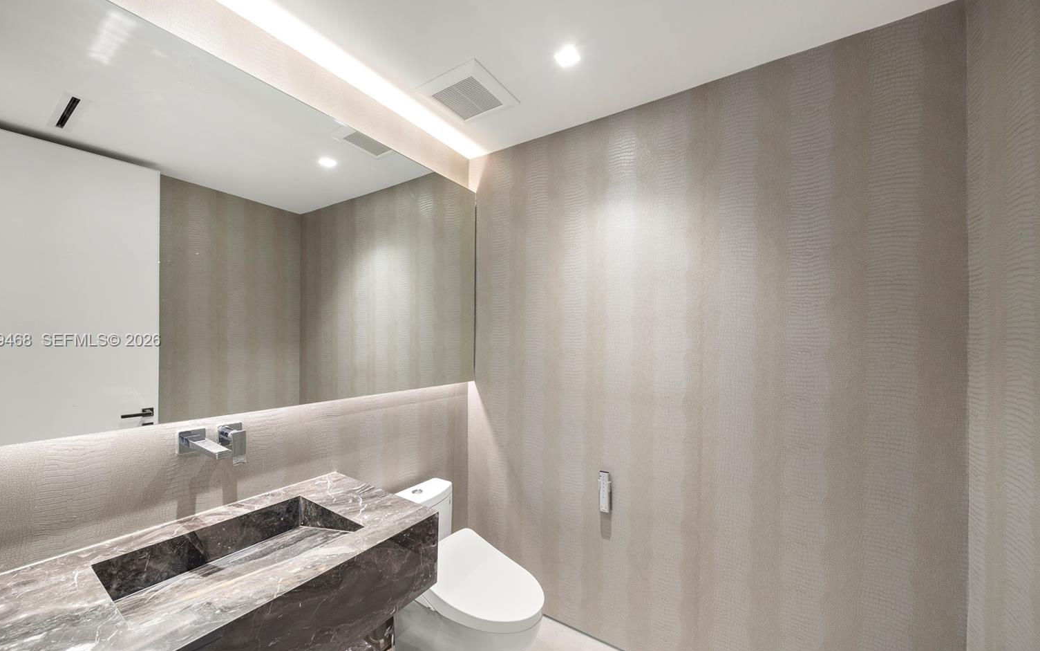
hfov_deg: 109.3
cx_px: 498
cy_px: 341
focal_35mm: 13
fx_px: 369
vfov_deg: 82.8
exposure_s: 1/3
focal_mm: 12
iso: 200
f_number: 9
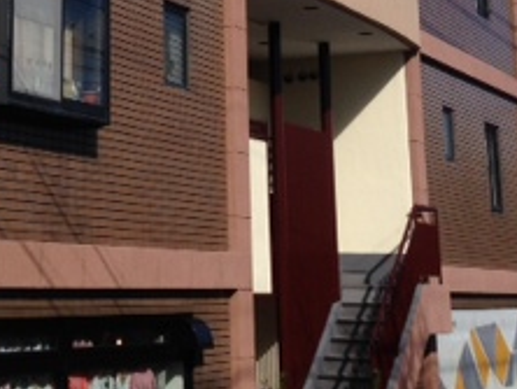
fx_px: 1420
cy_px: -54
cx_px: 44
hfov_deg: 20.2
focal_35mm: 95
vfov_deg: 15.1
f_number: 2.4
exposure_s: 1/2857
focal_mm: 4.12
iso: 50
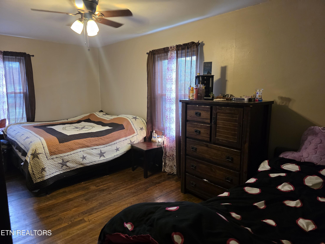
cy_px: 122
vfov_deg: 58.9
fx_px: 216
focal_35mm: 23
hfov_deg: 73.9
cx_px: 162
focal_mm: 6.3
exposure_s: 1/120
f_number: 1.7
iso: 640
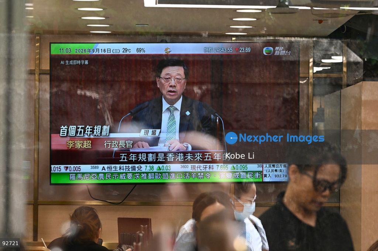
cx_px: 189
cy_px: 126
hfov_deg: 11.1
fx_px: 1942
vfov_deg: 7.4
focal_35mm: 185
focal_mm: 185
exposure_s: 1/200
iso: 1400
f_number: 8
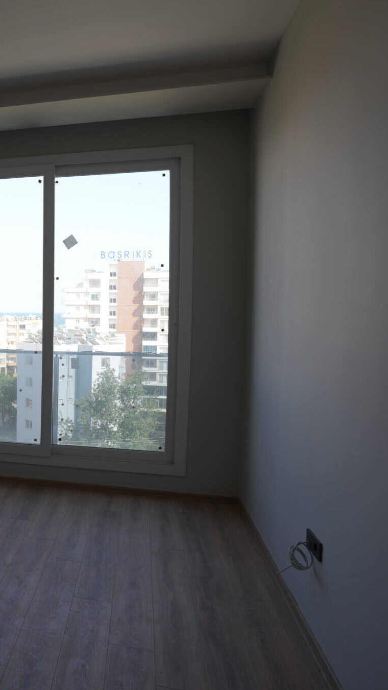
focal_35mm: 27
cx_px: -13
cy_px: 342
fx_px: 494
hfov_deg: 37.6
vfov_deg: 69.9
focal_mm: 17
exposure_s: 1/125
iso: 100
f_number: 5.6
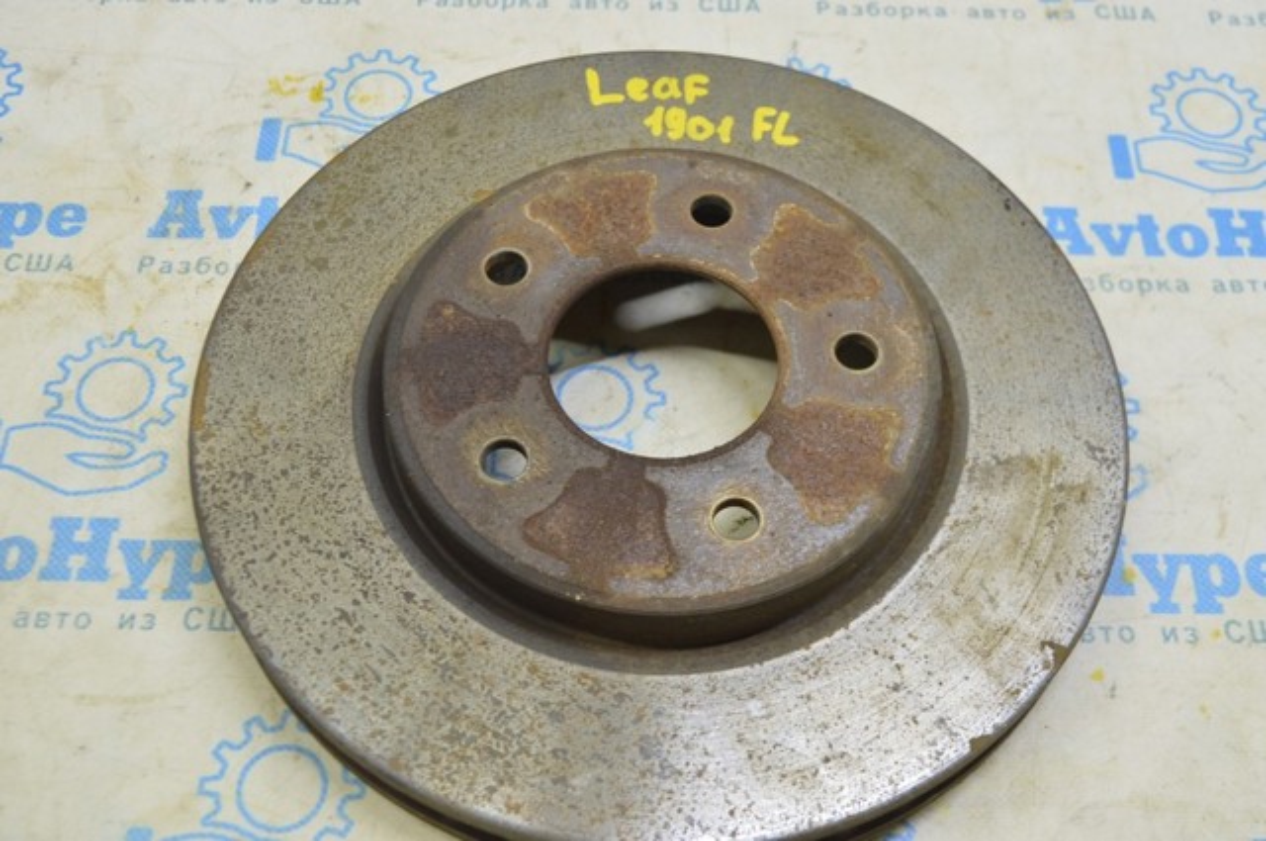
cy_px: 420
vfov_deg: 31.8
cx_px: 633
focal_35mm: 42
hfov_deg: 46.5
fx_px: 1475
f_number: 5.6
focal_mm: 28
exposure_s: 1/20
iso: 400
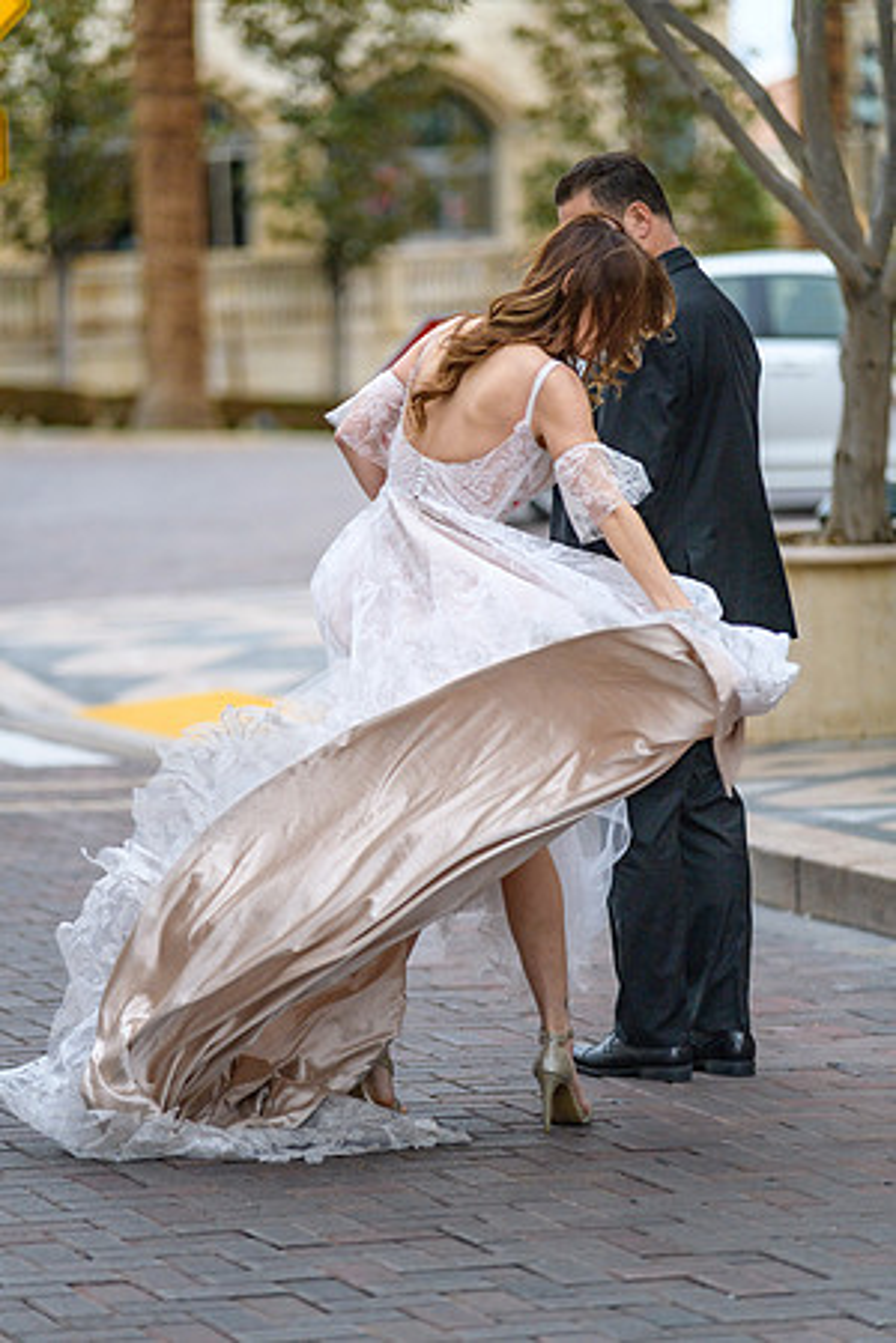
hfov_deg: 8.9
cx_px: 448
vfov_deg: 13.2
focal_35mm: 155
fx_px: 5786
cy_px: 672
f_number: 2.8
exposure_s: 1/3200
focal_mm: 155
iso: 250
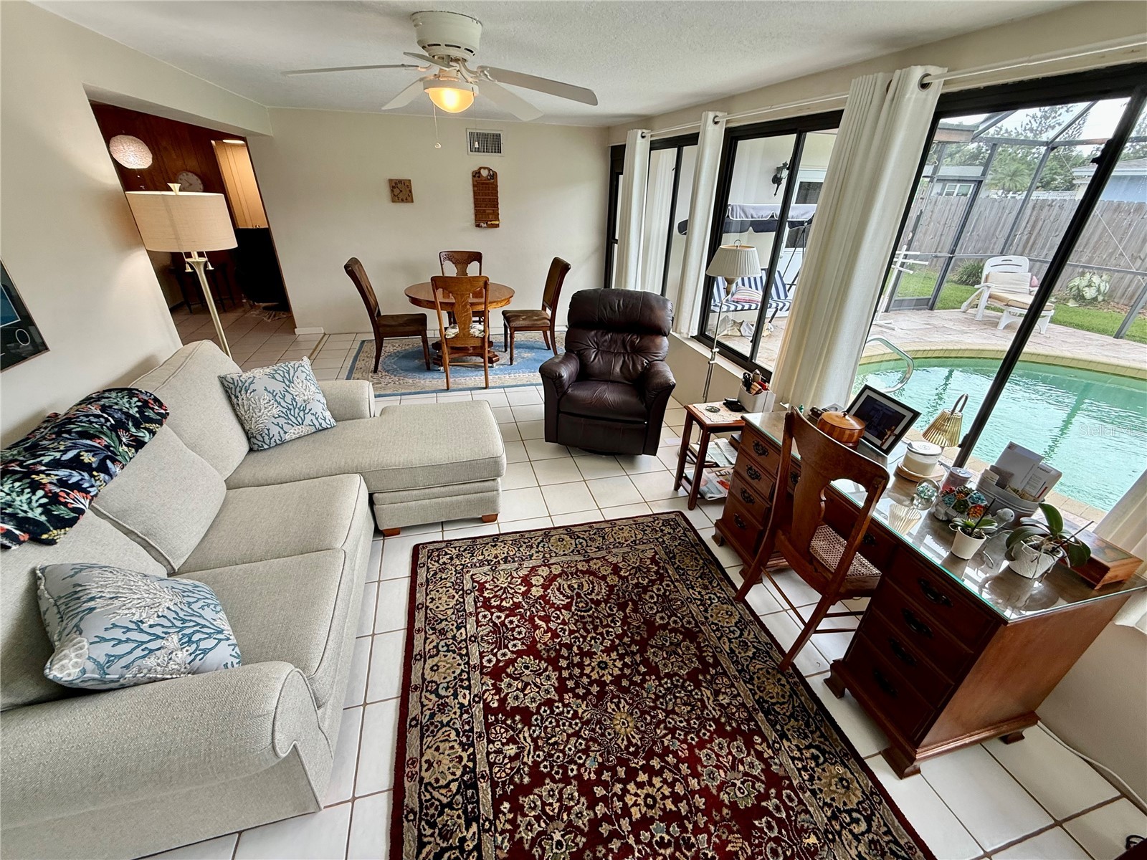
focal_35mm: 14
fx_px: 464
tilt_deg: -26.4
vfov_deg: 85.7
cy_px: 430
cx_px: 574
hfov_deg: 102.1
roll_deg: -1.7
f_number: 2.2
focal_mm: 2.22
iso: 80
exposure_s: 1/99
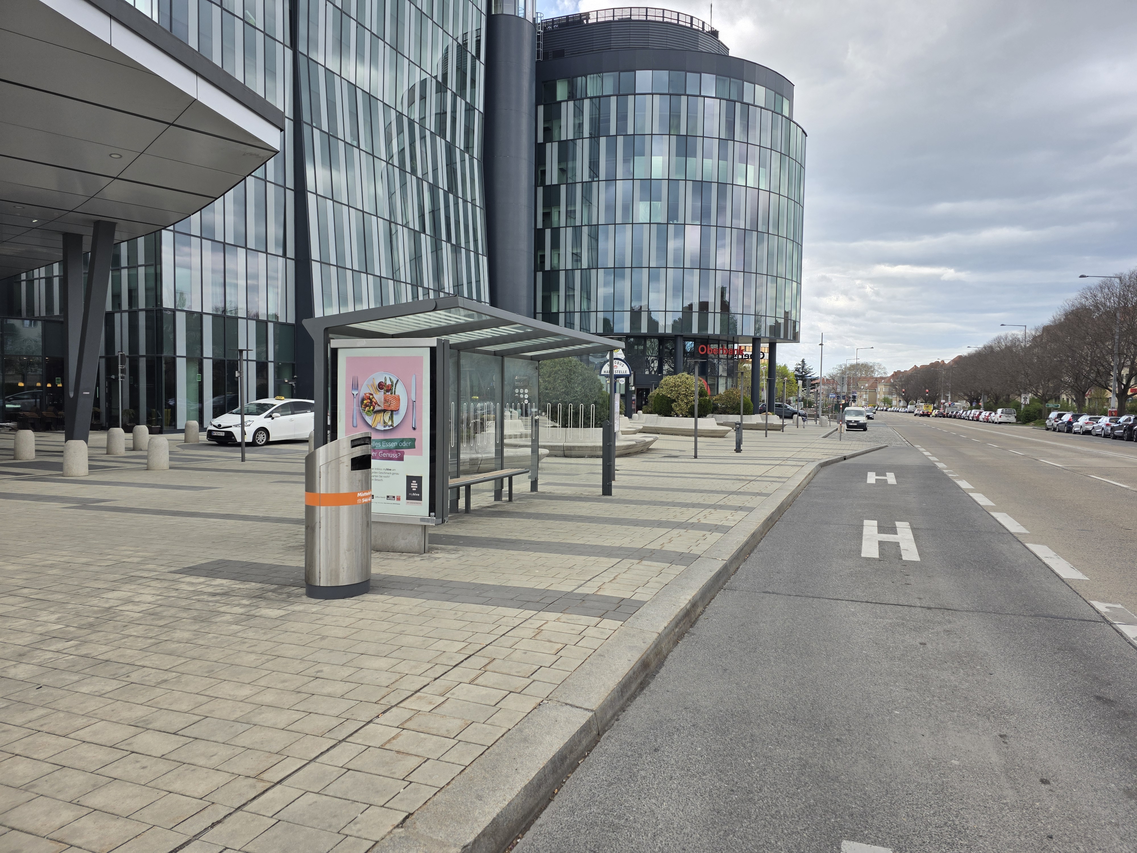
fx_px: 755
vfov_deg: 58.9
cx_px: 568
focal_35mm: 23
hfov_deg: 73.9
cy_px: 426
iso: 80
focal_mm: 6.3
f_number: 1.7
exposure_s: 1/1951
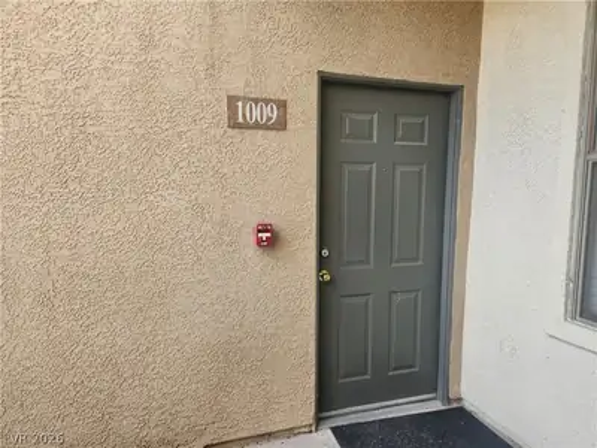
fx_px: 397
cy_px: 224
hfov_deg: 73.9
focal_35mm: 23
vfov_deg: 58.9
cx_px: 298
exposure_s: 1/180
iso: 32
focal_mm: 5.4
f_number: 1.8
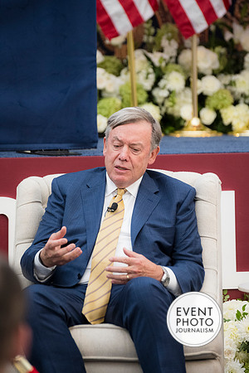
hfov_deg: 6.2
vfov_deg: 9.4
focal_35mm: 220
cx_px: 124
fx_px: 2282
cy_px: 186
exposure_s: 1/500
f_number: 5.3
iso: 1800
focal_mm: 220
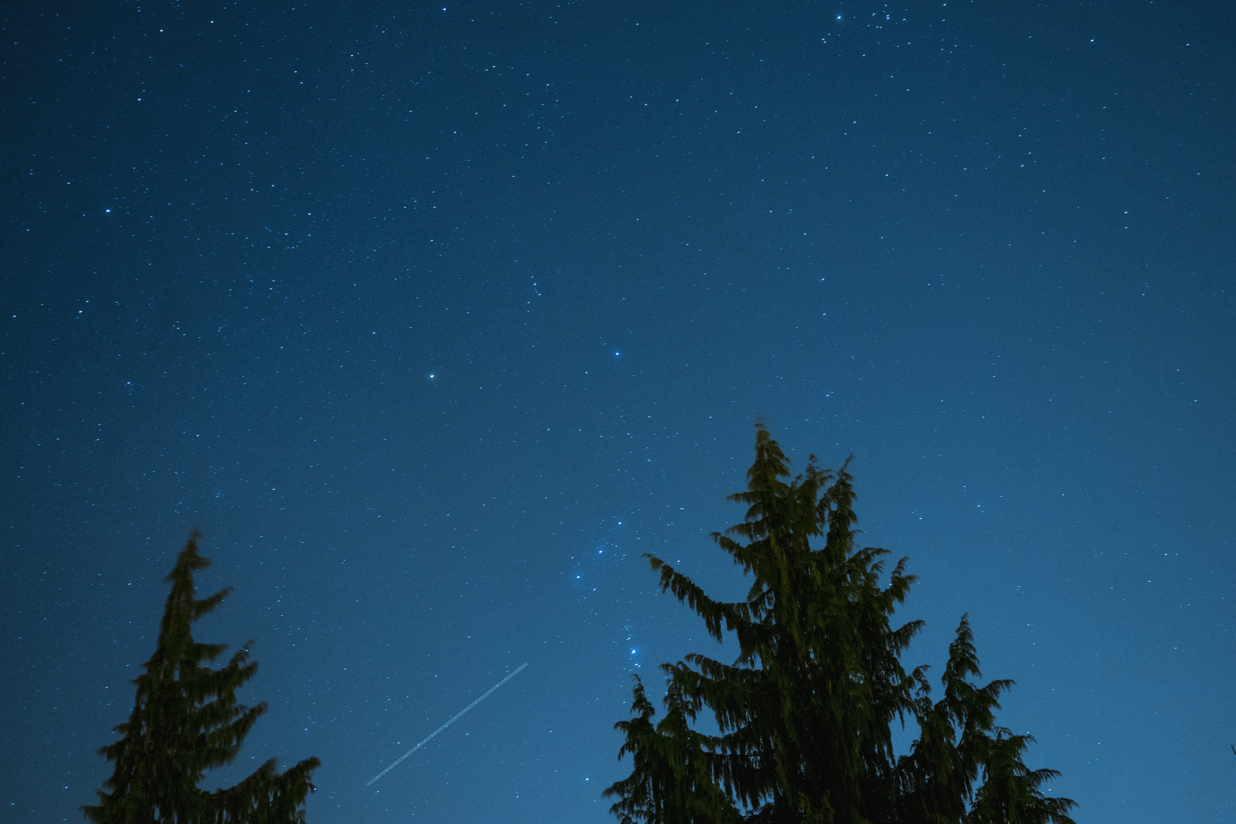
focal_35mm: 39
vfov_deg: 34.2
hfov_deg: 49.6
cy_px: 412
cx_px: 618
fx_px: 1339
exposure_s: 15
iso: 1000
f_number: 4
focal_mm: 39
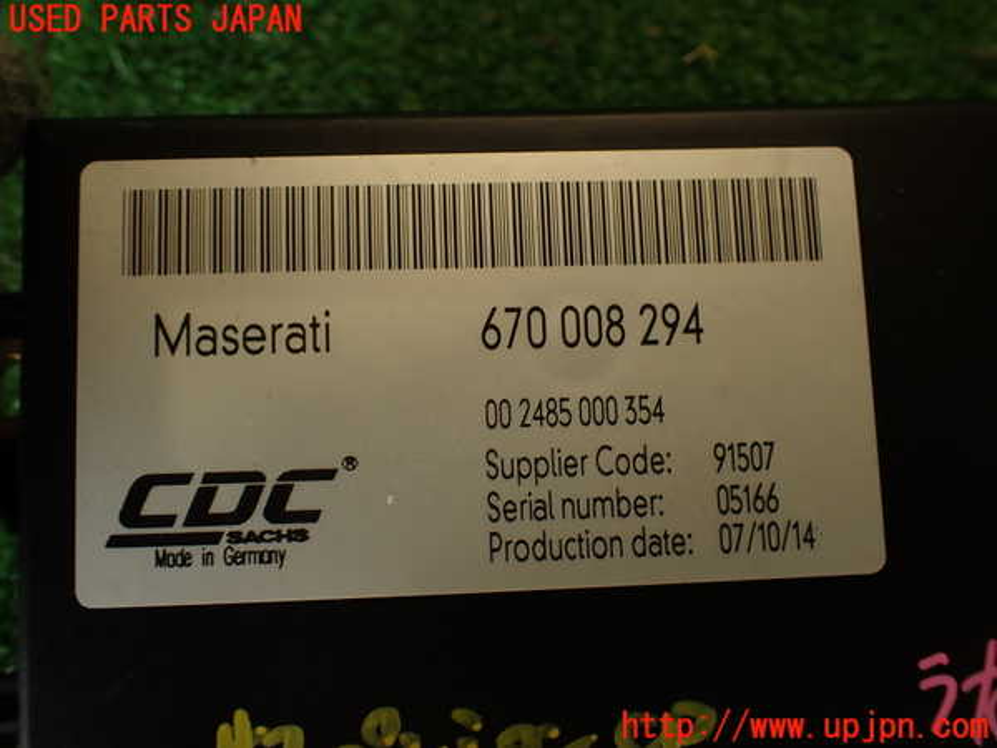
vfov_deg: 46.8
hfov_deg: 60.0
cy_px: 374
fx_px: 864
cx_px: 498
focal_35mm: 30
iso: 100
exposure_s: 1/60
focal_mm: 5.4
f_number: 2.3
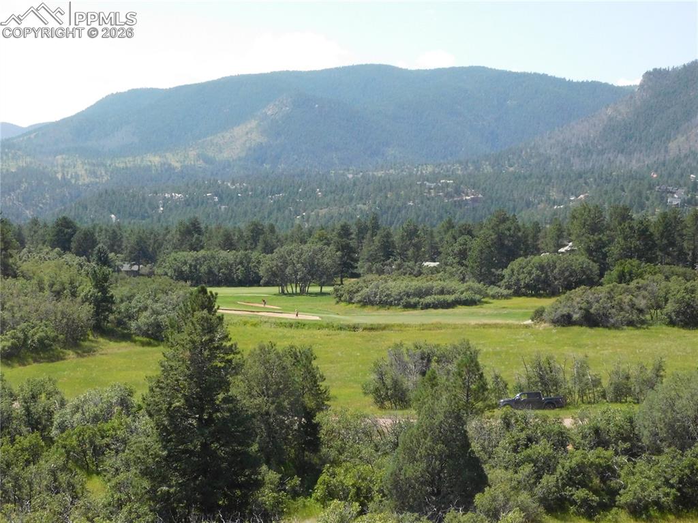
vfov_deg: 20.7
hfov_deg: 27.4
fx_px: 1431
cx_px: 349
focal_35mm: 71
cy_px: 262
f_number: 8.6
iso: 800
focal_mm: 12.6
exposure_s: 1/800
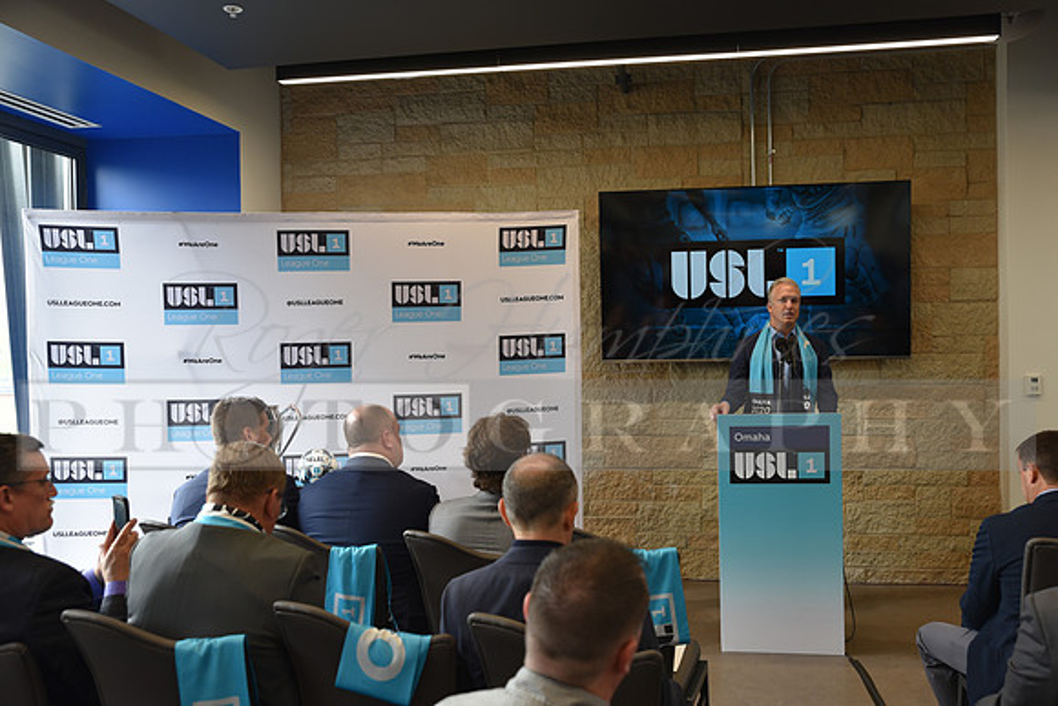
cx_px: 529
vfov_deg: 41.1
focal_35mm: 32
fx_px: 941
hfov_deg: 58.7
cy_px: 353
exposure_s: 1/60
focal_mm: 32
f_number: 4
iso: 400
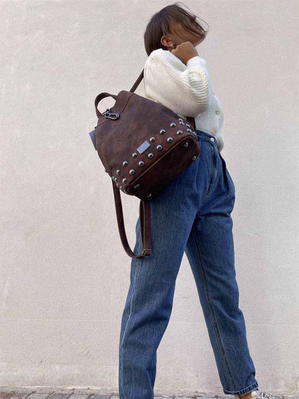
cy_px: 200
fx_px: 300
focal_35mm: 26
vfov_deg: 67.3
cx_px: 150
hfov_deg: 53.0
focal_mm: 5.1
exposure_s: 1/704
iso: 32
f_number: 1.6
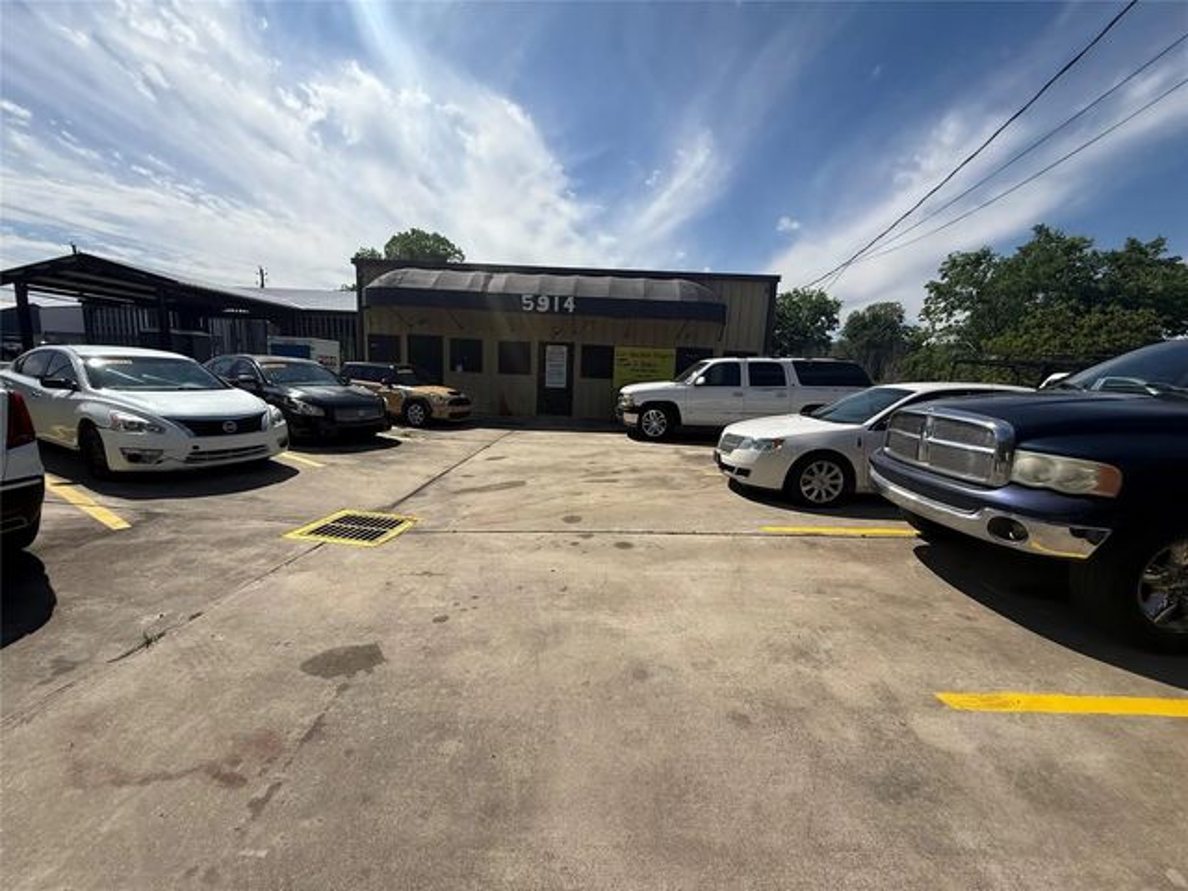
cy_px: 446
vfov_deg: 85.7
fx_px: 480
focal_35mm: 14
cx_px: 594
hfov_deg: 102.1
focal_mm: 2.22
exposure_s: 1/3663
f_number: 2.2
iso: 50
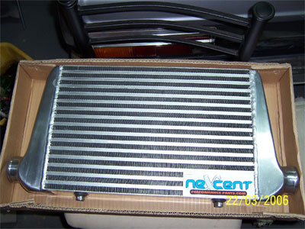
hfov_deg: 51.4
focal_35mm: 36
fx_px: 317
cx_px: 152
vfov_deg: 39.7
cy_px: 114
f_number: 2.8
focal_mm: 5.6
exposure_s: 1/60
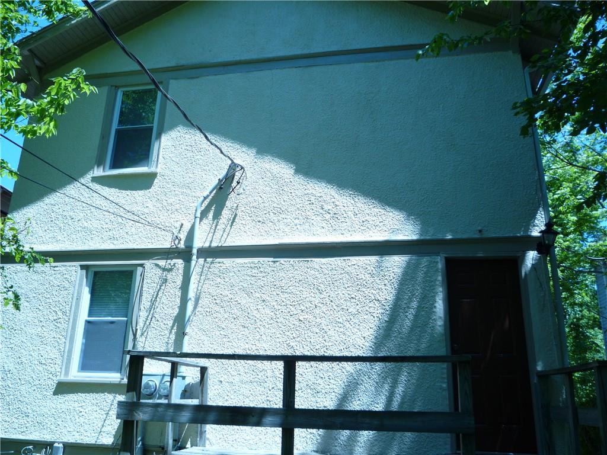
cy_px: 228
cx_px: 304
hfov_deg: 60.0
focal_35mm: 30
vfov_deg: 46.8
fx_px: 526
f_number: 4
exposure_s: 1/250
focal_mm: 5.2
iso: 100
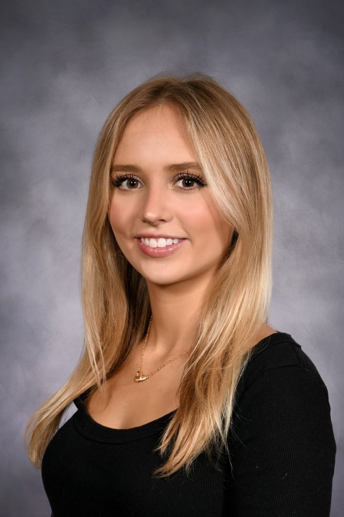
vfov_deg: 19.5
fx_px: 1506
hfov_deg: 13.0
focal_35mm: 105
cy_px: 258
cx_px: 172
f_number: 13
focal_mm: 70
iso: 200
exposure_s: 1/200
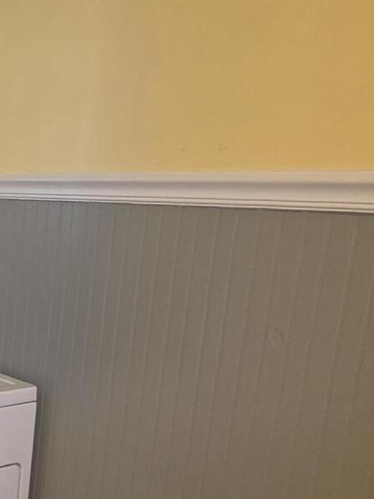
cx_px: -220
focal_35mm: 44
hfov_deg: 24.0
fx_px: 634
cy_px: 302
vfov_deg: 42.7
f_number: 1.9
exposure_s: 1/120
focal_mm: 2.2
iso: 200
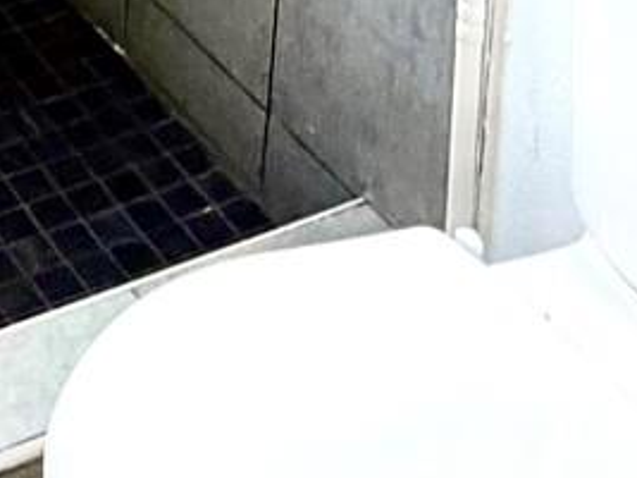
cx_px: -2
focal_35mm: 84
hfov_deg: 22.4
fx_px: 1545
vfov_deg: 12.2
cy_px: -803
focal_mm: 2.22
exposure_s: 1/91
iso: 320
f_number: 2.2
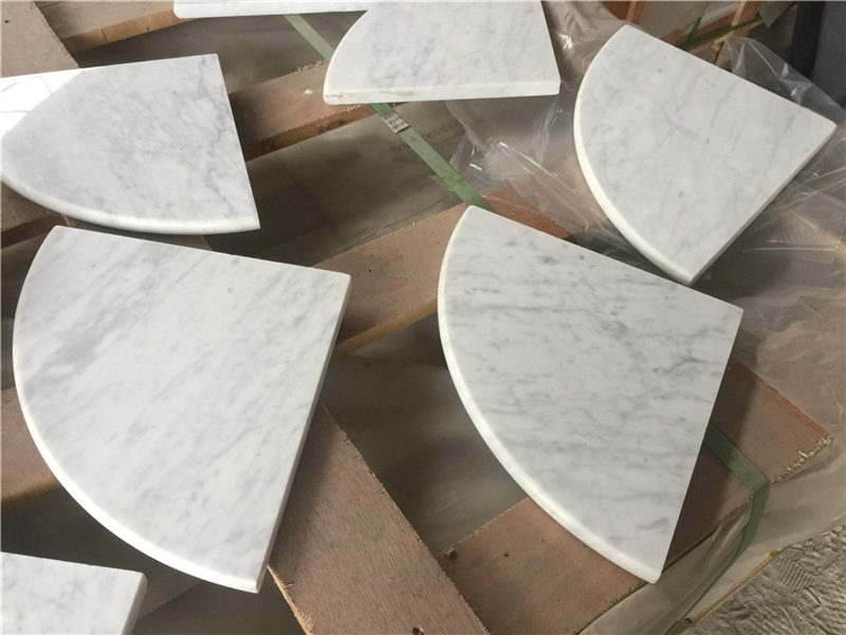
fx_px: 709
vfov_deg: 48.2
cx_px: 423
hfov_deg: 61.7
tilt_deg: -50.9
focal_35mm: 29
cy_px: 318
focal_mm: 4.15
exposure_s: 1/17
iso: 50
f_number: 2.2
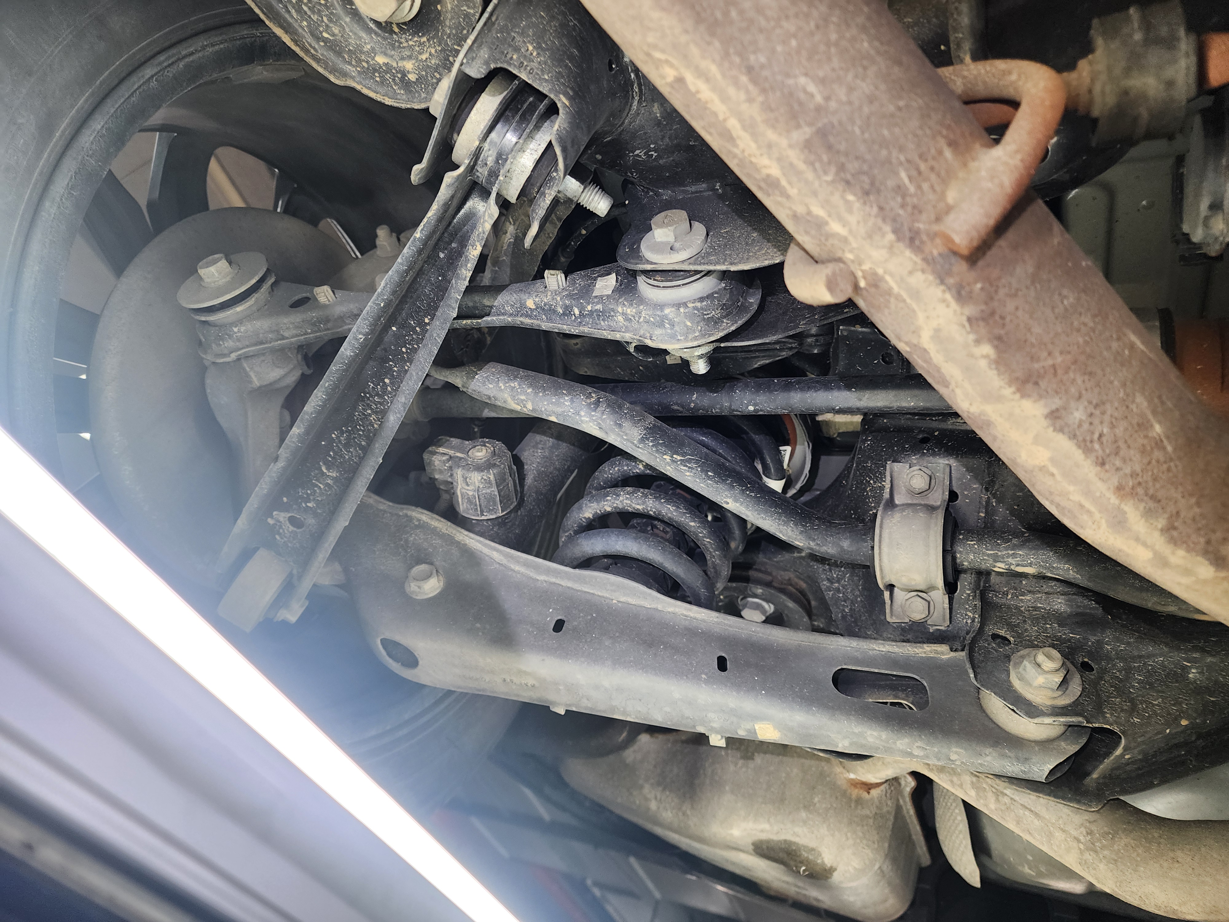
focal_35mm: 23
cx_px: 614
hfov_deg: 73.9
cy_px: 461
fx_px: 817
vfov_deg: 58.9
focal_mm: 6.4
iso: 100
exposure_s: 1/120
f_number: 1.8
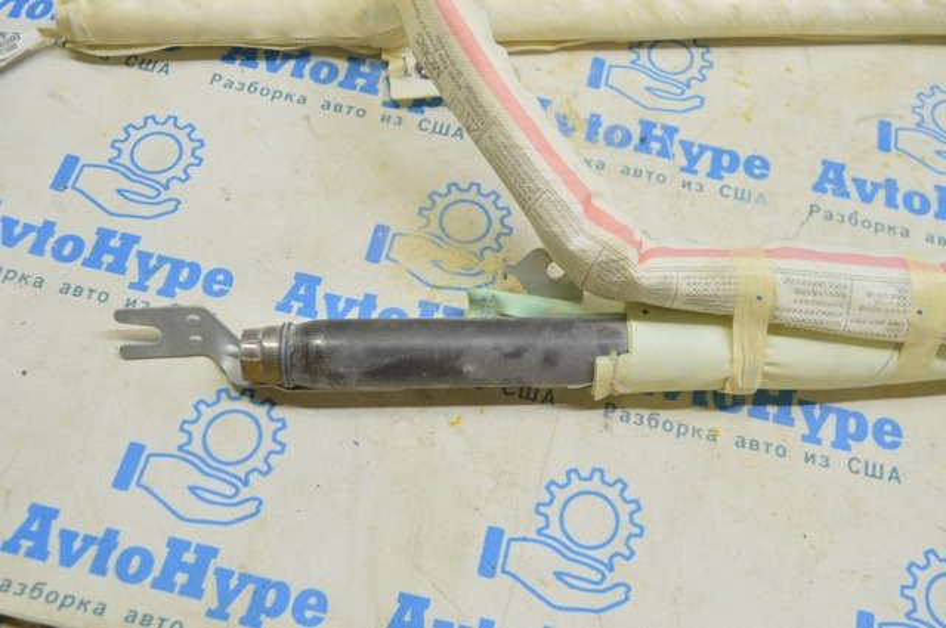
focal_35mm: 38
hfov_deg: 51.3
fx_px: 984
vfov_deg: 35.4
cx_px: 473
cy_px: 314
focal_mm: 25
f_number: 5.6
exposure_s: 1/20
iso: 400
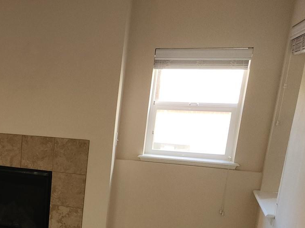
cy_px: 189
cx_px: -11
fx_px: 432
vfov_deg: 28.9
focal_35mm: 49
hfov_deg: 34.7
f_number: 1.8
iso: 100
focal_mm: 5.4
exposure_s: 1/24
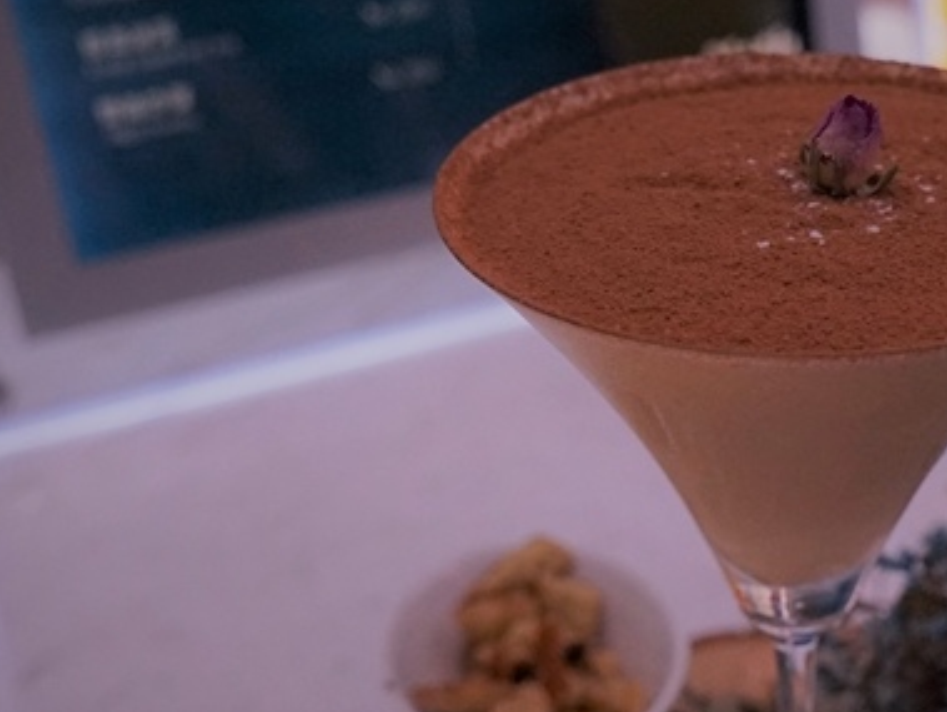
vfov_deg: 19.6
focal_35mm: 75
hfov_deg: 25.2
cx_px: 840
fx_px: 2054
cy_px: 496
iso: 3200
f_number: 5.6
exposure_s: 1/60
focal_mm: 37
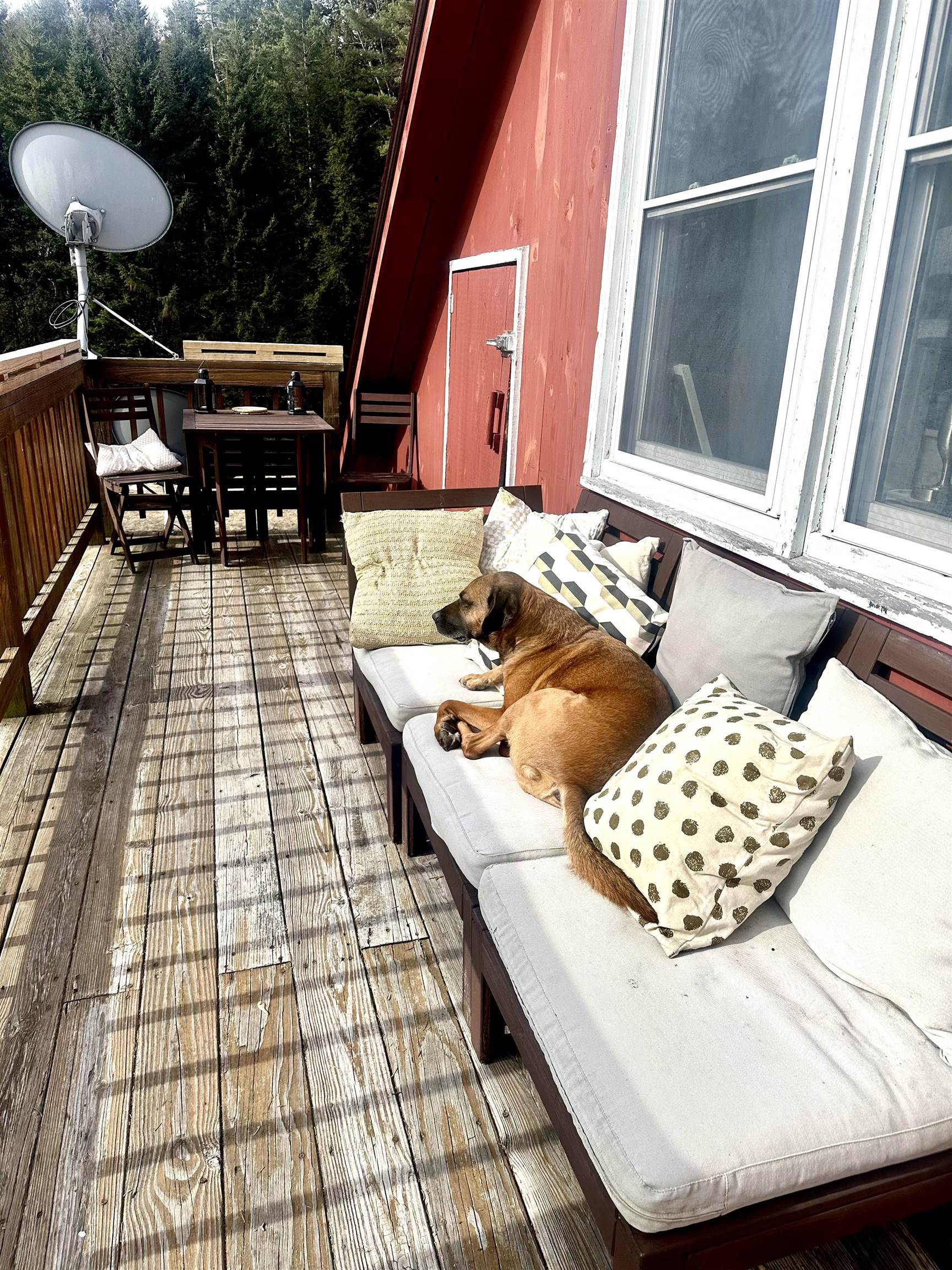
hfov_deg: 56.8
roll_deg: -2.2
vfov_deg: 71.6
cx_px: 476
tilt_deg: -18.2
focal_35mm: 24
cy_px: 635
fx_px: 880
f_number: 1.78
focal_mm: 6.86
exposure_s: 1/4348
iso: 80
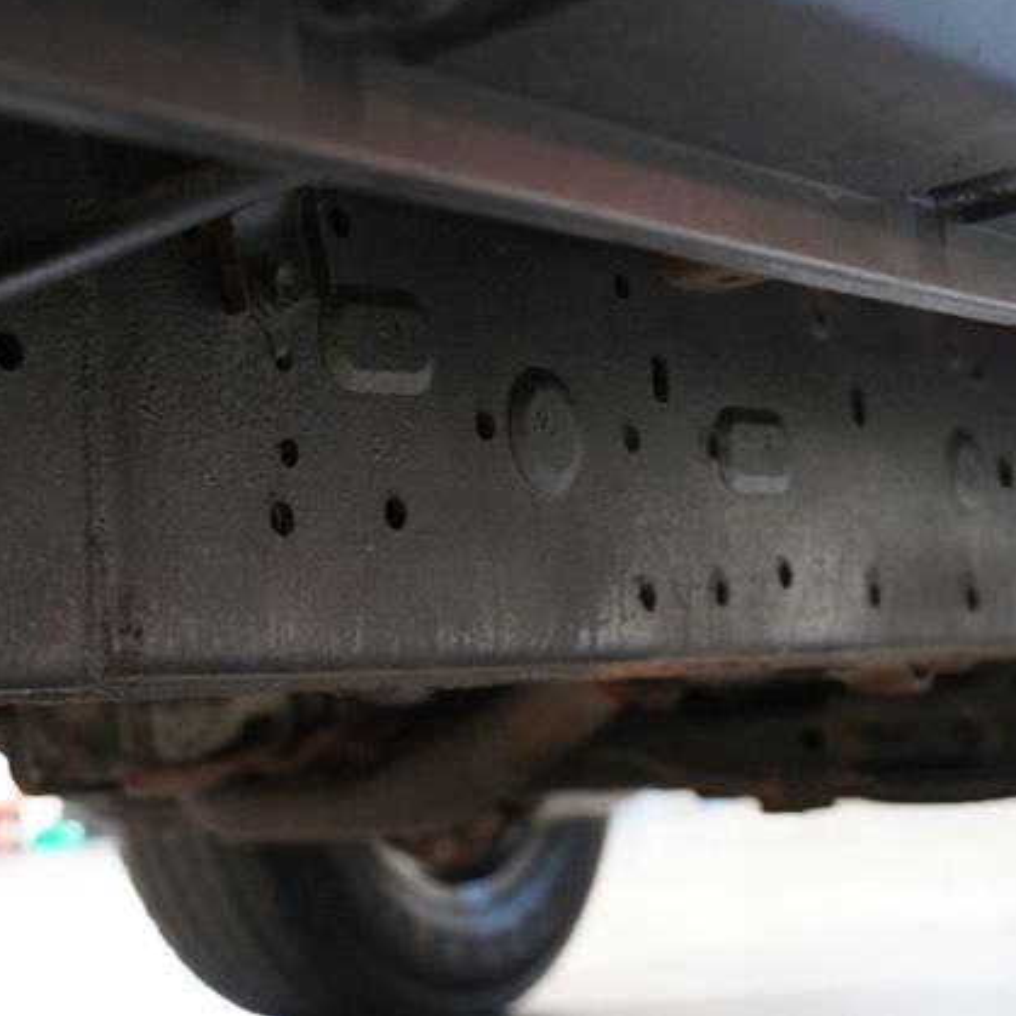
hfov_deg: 24.6
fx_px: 2324
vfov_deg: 24.7
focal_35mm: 70
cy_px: 502
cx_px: 376
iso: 6400
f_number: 5.6
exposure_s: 1/13
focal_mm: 36
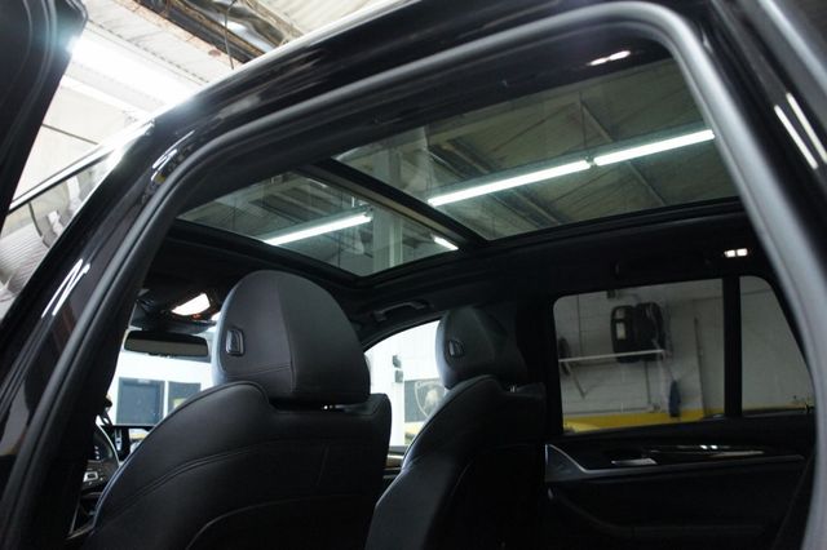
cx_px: 414
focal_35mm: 27
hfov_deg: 67.4
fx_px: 620
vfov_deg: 47.9
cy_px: 275
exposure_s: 1/40
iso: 1600
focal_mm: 18
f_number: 3.5
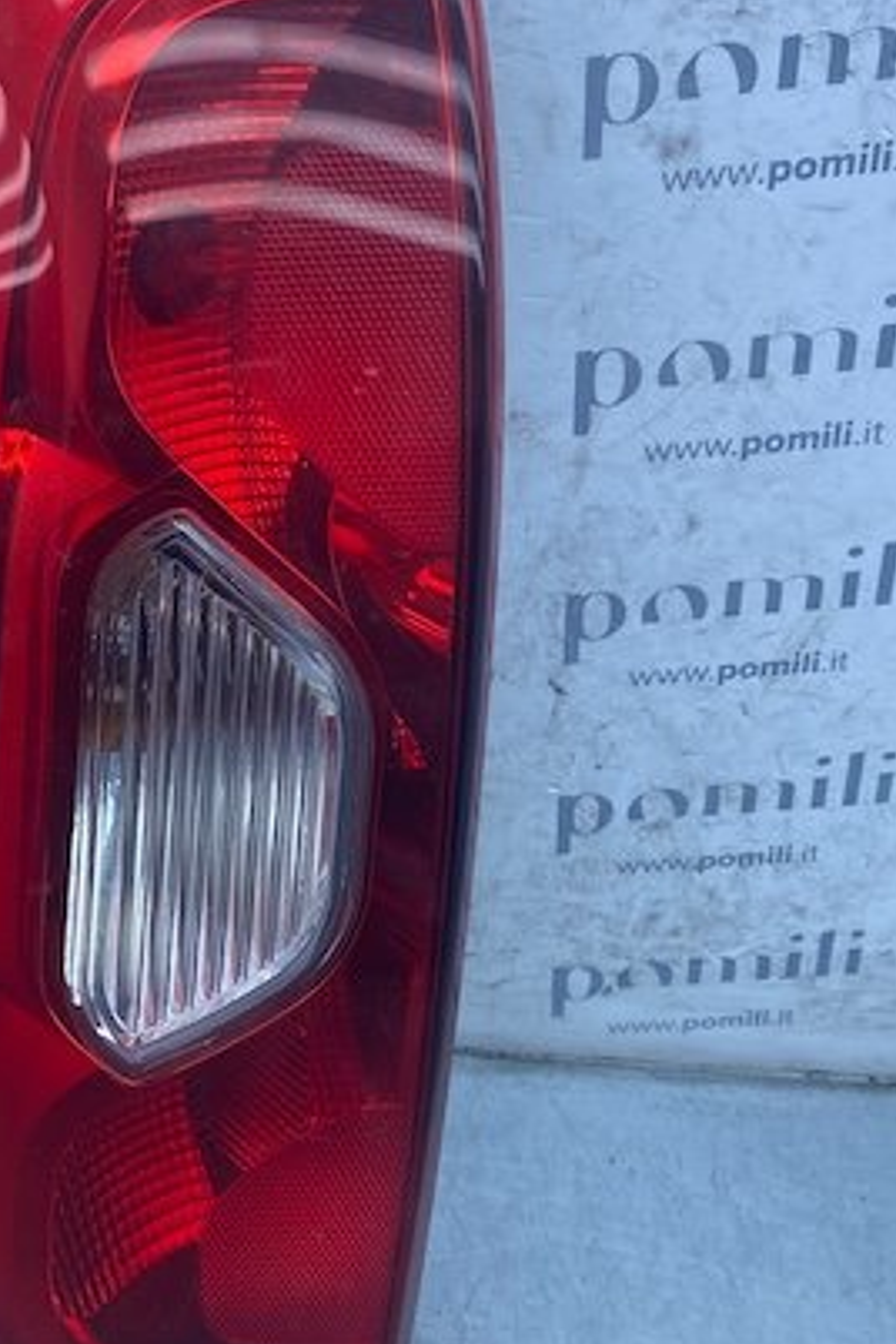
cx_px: 174
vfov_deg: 45.1
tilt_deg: -37.5
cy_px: 822
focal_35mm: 43
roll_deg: -6.3
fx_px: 1605
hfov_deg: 30.4
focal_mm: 4.25
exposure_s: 1/647
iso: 32
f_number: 1.8
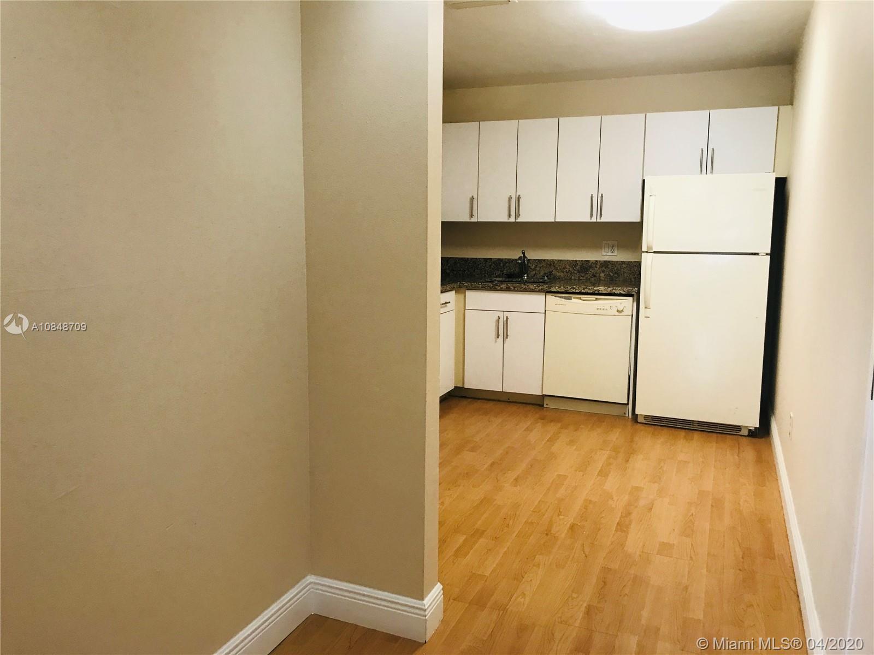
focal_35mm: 28
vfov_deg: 49.7
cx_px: 437
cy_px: 328
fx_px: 707
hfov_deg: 63.4
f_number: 1.8
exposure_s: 1/30
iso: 32
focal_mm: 3.99
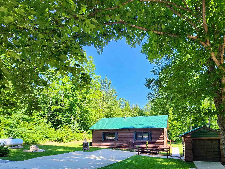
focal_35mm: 19
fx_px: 123
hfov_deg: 83.4
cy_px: 121
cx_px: 137
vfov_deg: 65.6
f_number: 2.2
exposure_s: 1/283
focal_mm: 2.2
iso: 50
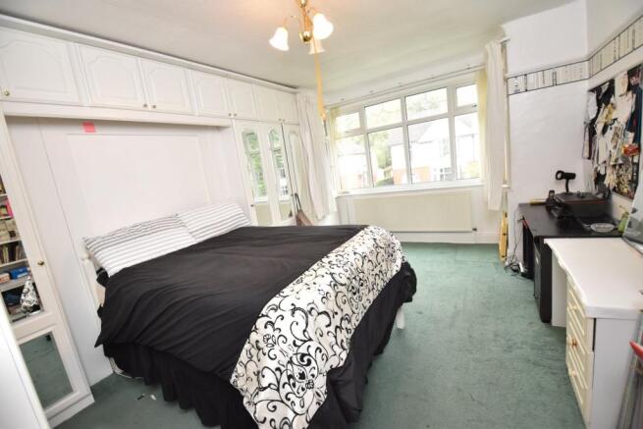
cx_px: 322
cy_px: 214
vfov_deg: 77.4
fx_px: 268
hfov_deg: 100.4
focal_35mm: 15
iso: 1000
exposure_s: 1/125
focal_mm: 10
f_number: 4
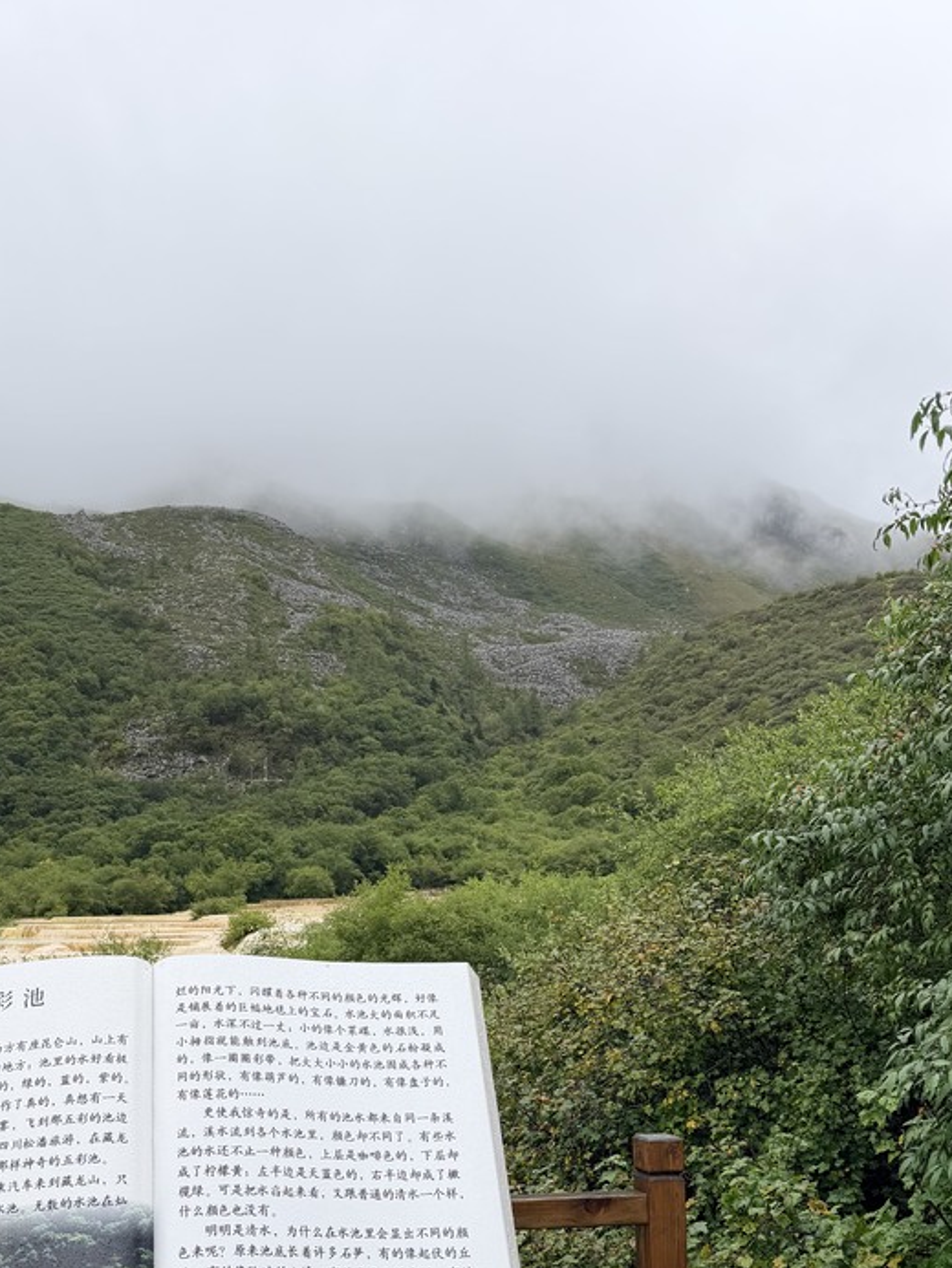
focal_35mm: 36
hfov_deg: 38.9
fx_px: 1320
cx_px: 269
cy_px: 937
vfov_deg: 49.5
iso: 80
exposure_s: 1/1585
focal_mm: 6.76
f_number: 1.78
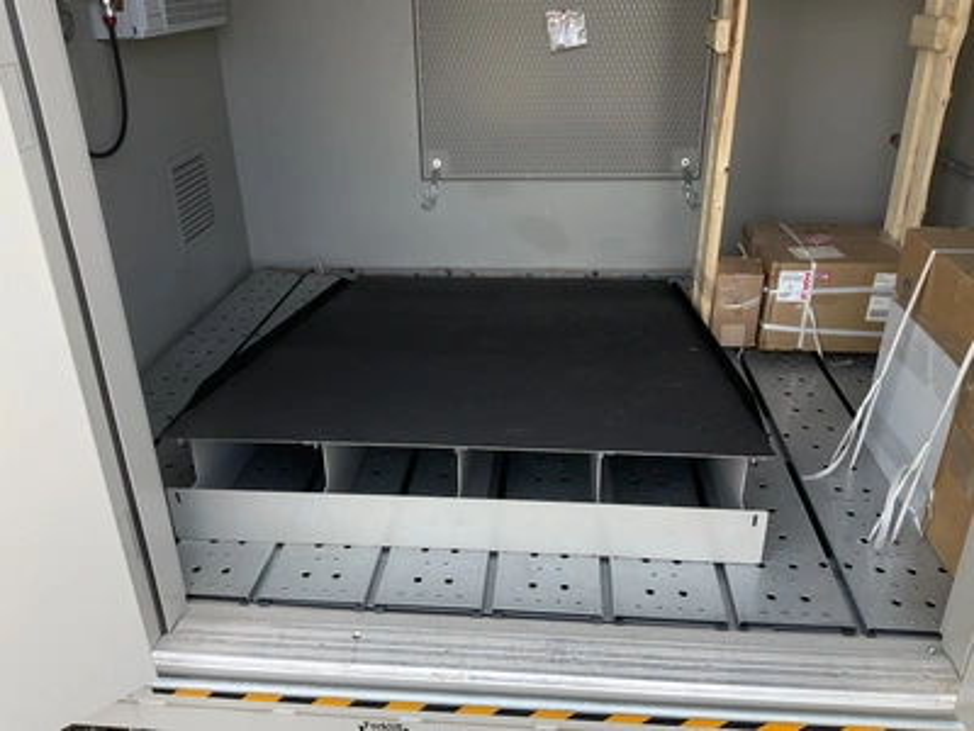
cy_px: 366
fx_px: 816
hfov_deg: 61.7
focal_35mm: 29
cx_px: 487
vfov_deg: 48.2
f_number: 1.8
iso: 25
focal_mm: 3
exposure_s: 1/253
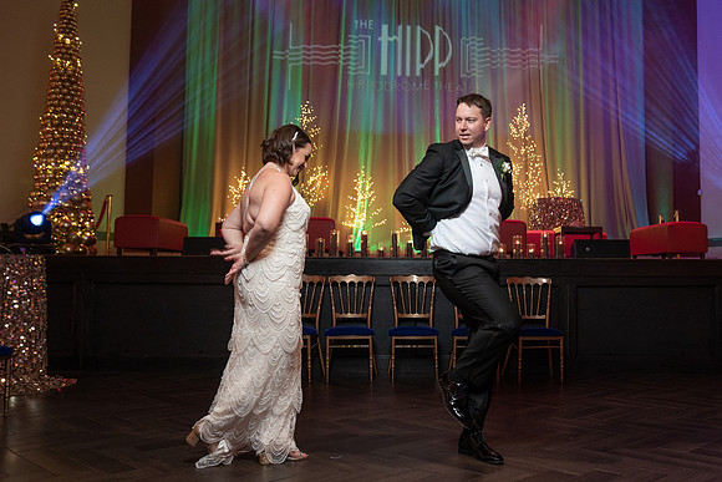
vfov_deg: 36.5
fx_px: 731
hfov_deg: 52.2
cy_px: 232
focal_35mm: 36
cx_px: 435
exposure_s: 1/100
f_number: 4
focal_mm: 30
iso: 2000
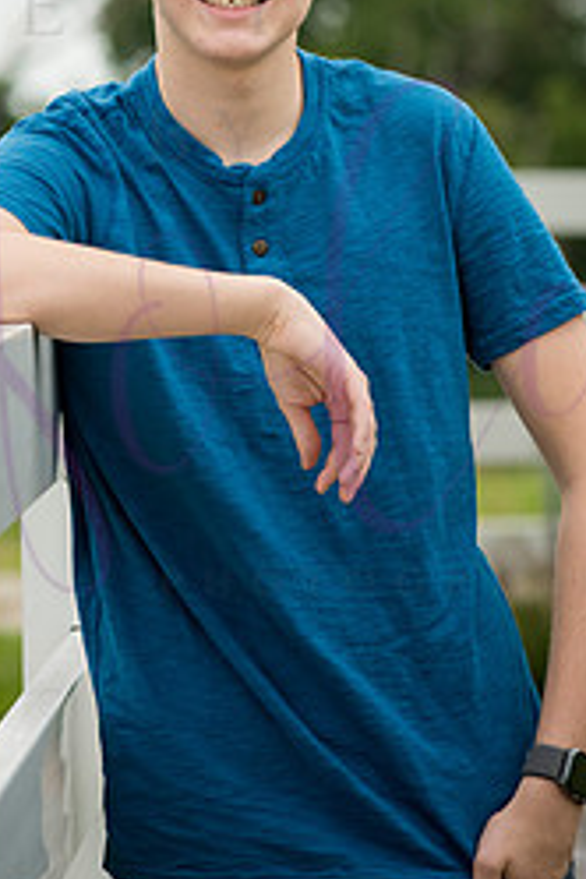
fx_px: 6836
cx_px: 254
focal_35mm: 280
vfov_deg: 7.3
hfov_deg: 4.9
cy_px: 131
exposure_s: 1/640
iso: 640
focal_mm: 155
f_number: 5.6
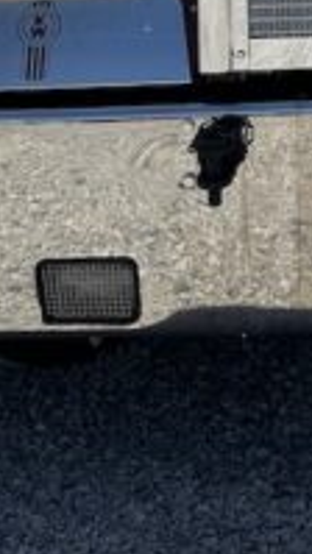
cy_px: -220
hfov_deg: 11.4
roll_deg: +0.2
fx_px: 1485
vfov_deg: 19.1
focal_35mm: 101
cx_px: 510
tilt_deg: -2.5
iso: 80
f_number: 1.78
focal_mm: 6.86
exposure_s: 1/5263
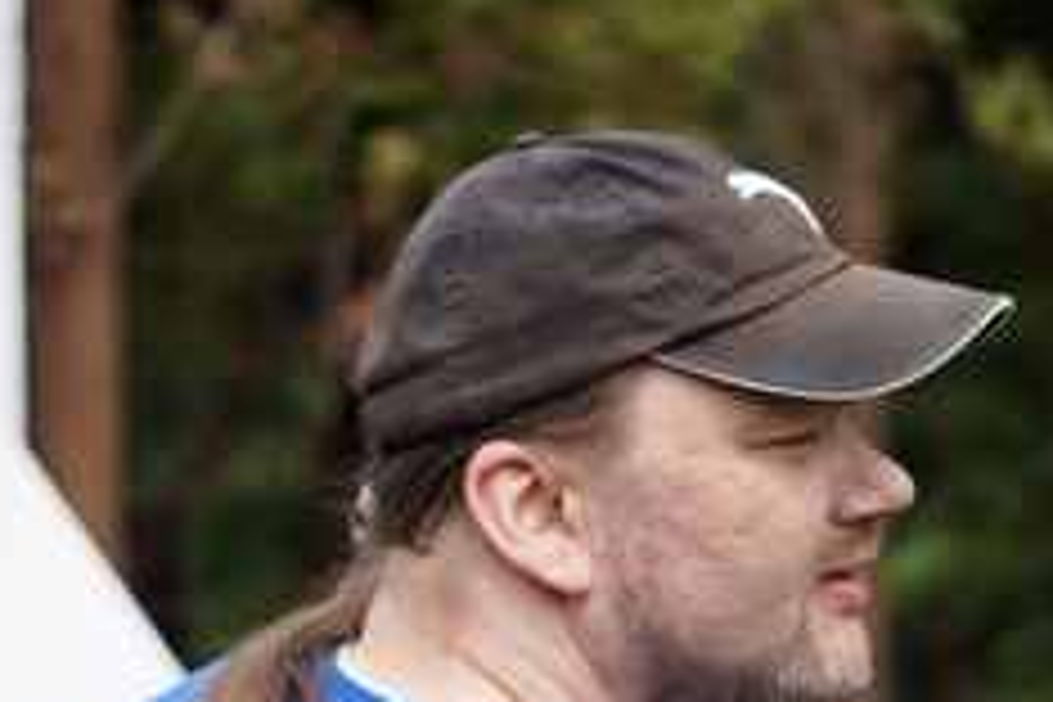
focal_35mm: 128
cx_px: 626
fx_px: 3744
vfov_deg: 10.7
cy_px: 508
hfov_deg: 16.0
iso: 100
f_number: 1.8
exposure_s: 1/2500
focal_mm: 50
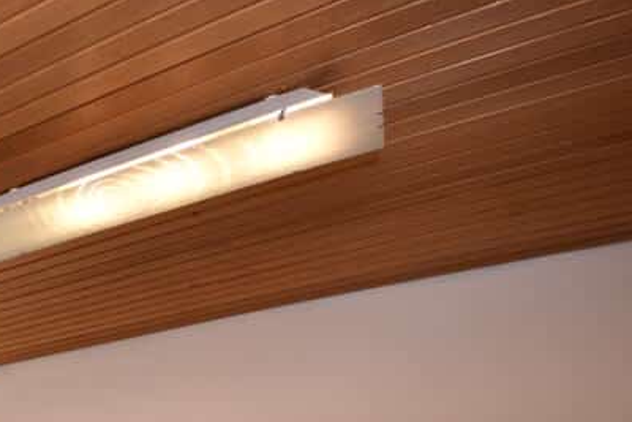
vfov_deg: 27.2
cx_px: -212
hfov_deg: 34.6
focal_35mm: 36
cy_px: 616
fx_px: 632
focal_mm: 8
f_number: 5.6
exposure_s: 1/60
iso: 320
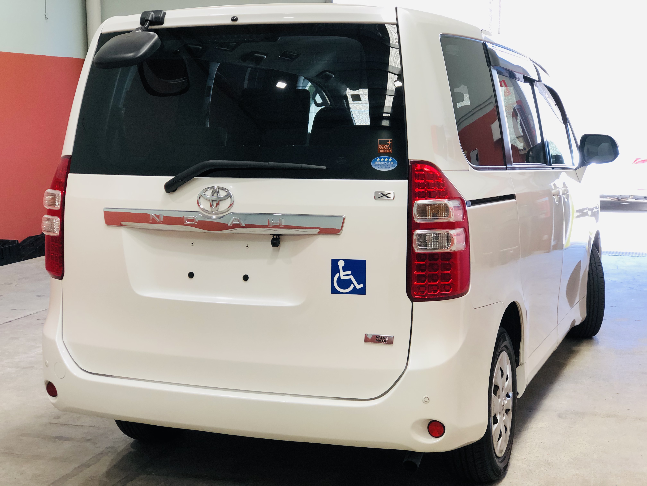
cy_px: 243
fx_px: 1065
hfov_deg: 33.8
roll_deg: -0.4
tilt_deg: -7.8
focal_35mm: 57
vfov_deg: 25.7
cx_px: 324
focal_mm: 6.6
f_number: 2.8
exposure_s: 1/33
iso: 40
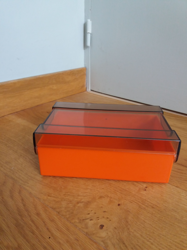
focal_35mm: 28
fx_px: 202
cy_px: 125
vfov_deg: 63.4
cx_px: 94
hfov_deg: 49.7
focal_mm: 3.7
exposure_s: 1/33
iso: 160
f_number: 1.9
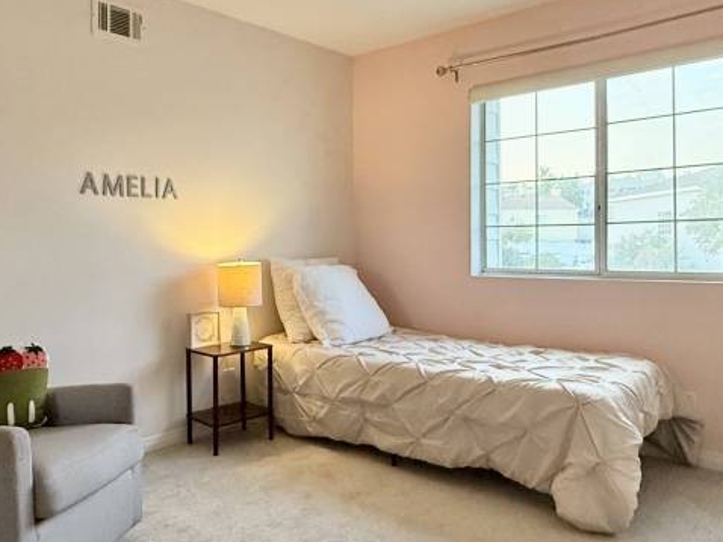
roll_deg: +0.2
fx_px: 626
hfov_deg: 59.9
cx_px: 331
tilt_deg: -0.3
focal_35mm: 30
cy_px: 250
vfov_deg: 46.7
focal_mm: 2.22
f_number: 2.2
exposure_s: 1/120
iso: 500
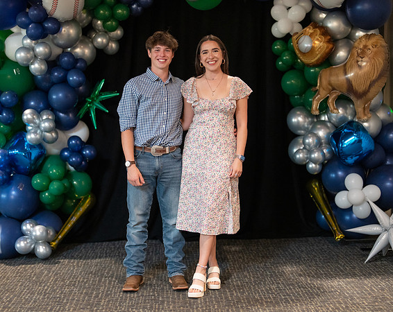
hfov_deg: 31.7
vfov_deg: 25.4
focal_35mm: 60
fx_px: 692
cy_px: 165
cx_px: 196
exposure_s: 1/320
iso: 1600
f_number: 1.2
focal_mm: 50
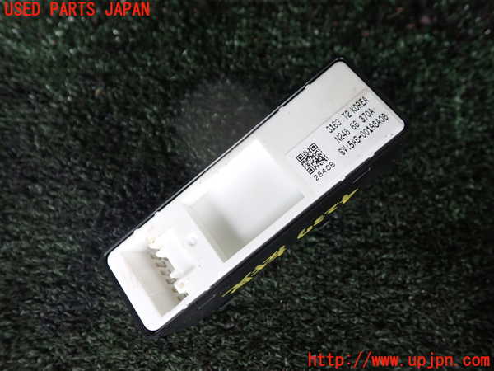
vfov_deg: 46.8
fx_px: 428
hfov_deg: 60.0
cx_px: 247
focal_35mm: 30
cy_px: 186
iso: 200
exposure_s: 1/50
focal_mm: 5.4
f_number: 2.3
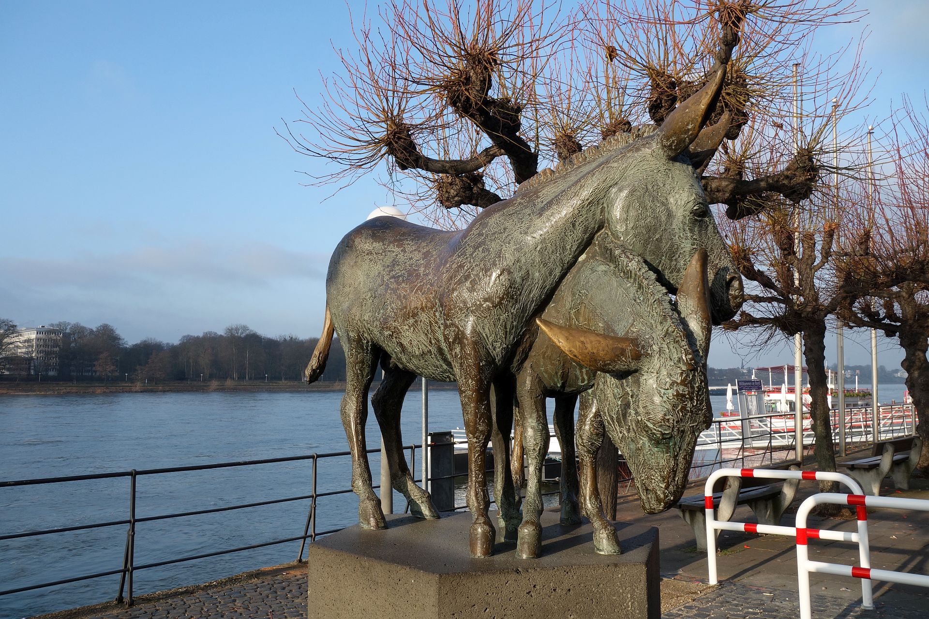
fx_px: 826
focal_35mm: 32
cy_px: 310
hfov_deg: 58.7
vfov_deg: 41.1
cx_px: 464
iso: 125
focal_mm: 12.03
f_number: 8
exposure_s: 1/125
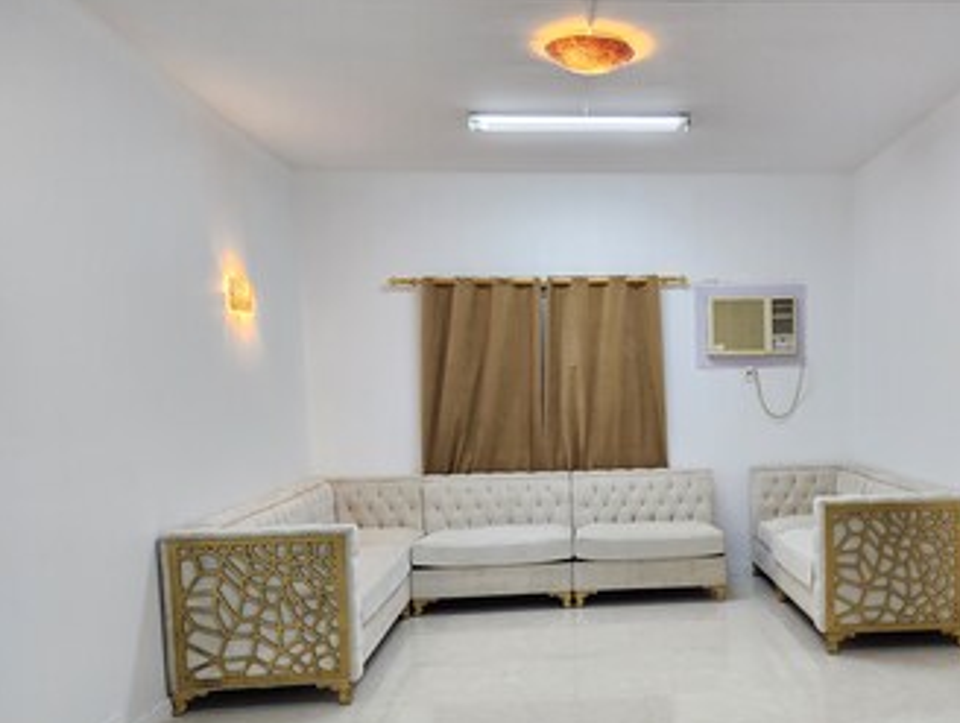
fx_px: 889
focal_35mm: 32
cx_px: 657
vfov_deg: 43.8
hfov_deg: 55.3
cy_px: 470
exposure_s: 1/120
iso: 250
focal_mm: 6.4
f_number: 1.8
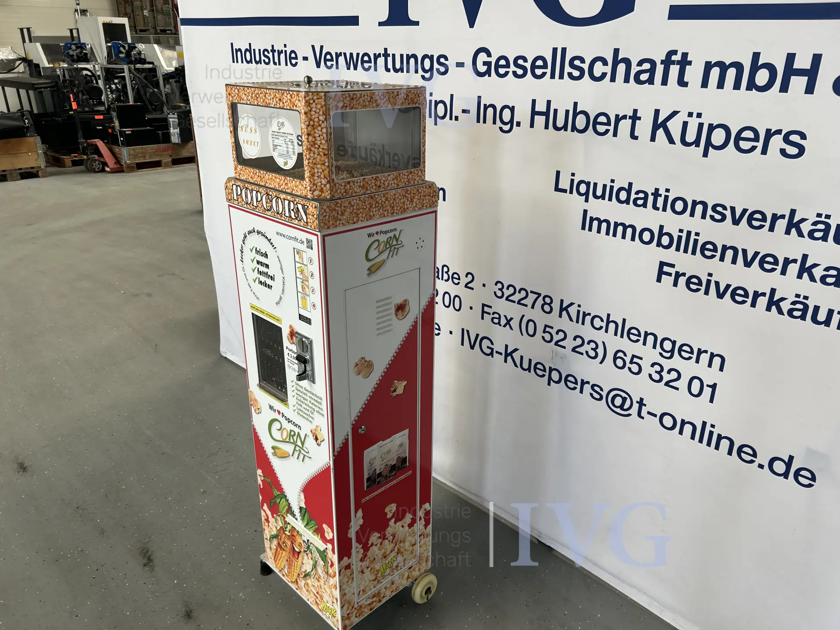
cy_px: 315
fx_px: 631
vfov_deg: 53.1
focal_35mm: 26
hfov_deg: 67.3
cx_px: 420
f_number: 1.5
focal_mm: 5.7
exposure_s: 1/121
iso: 50
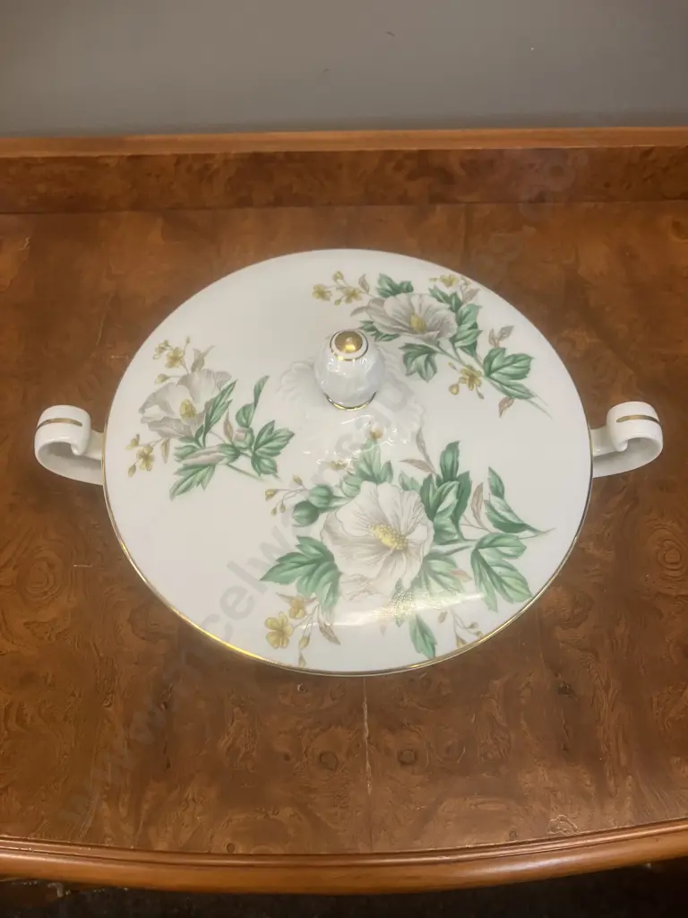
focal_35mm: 28
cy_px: 459
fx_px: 742
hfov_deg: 49.7
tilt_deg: -59.5
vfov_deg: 63.4
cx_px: 344
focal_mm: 3.99
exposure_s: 1/50
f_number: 1.8
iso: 100
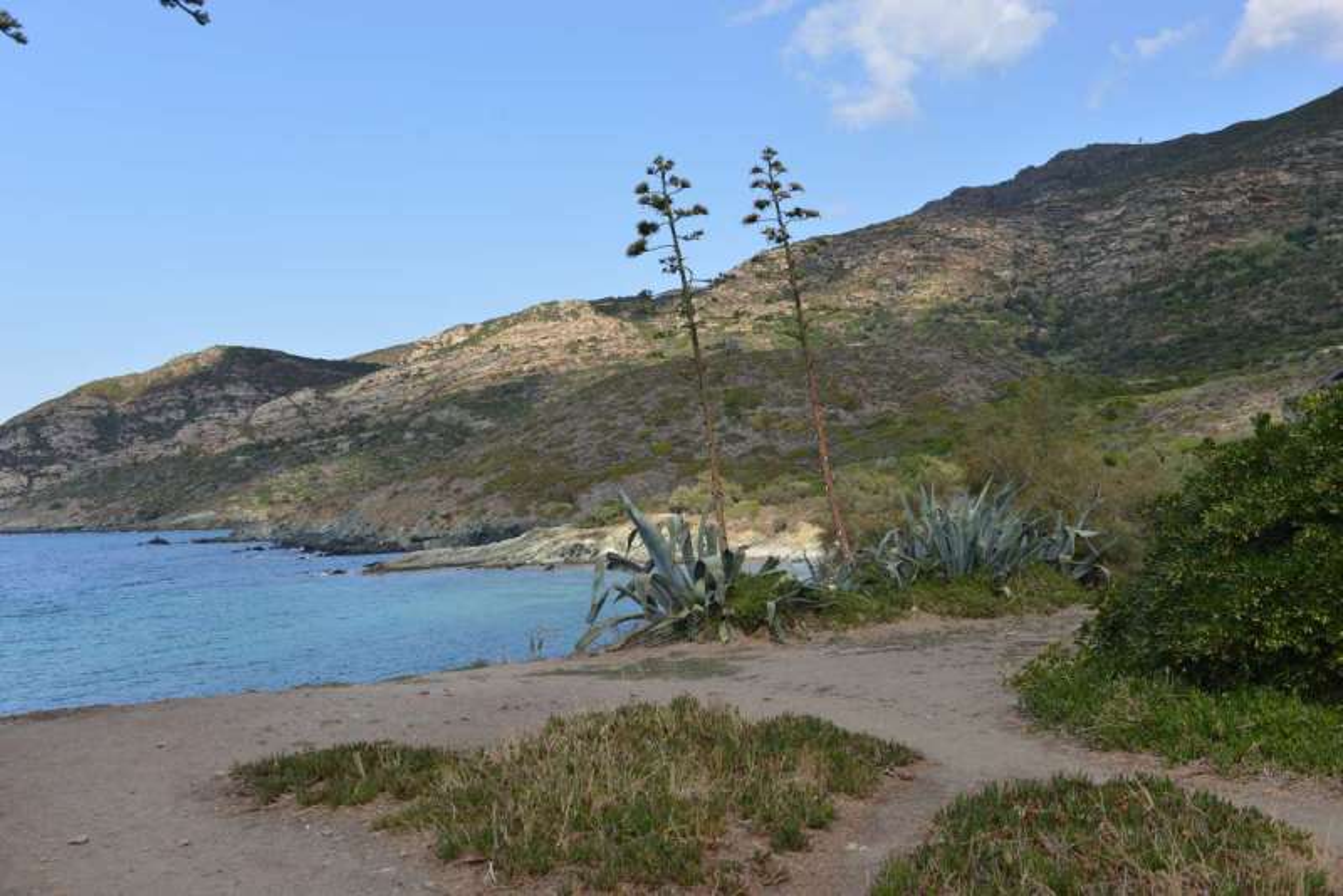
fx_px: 1306
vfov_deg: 37.9
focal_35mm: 35
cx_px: 672
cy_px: 448
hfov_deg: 54.4
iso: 125
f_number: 6.3
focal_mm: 35
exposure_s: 1/160
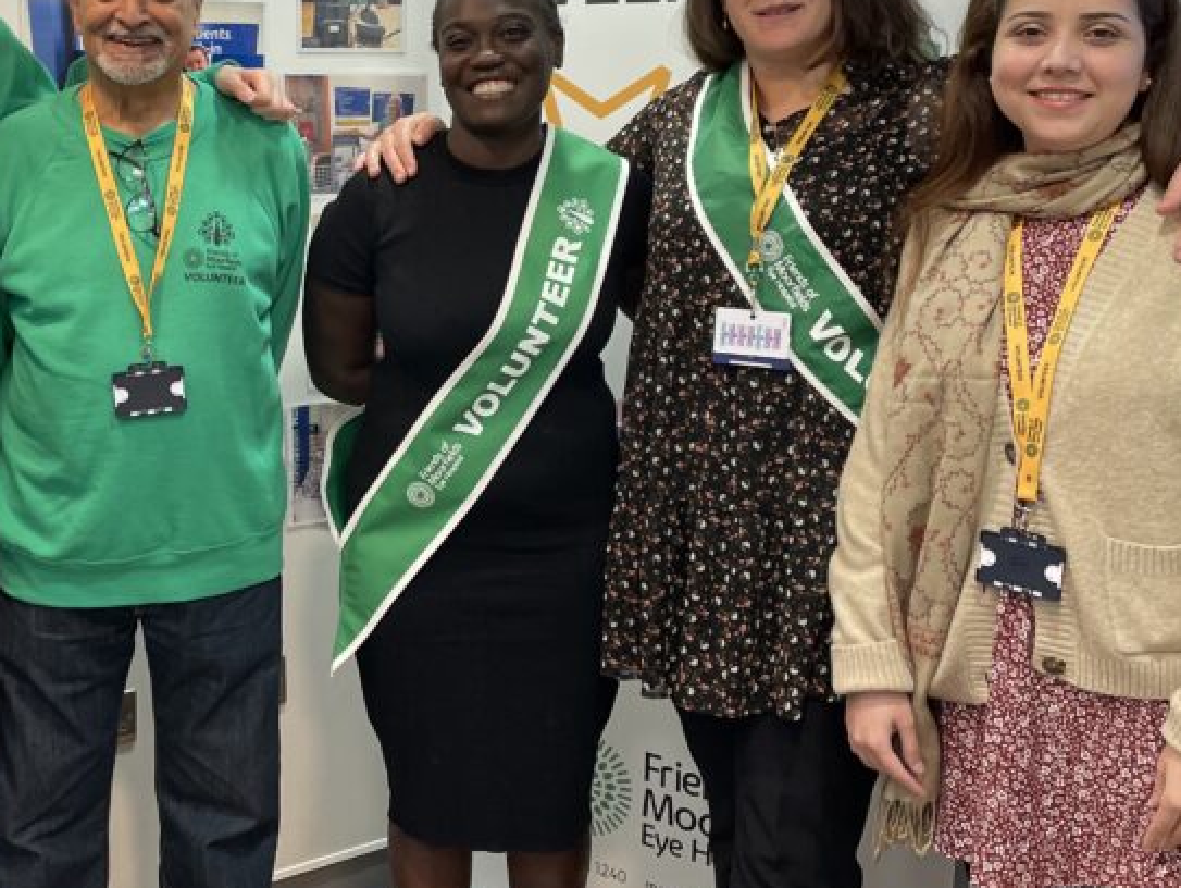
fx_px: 1673
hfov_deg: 38.1
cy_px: 294
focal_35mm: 49
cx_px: 331
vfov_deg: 29.5
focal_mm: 4.2
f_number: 1.6
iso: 125
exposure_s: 1/100
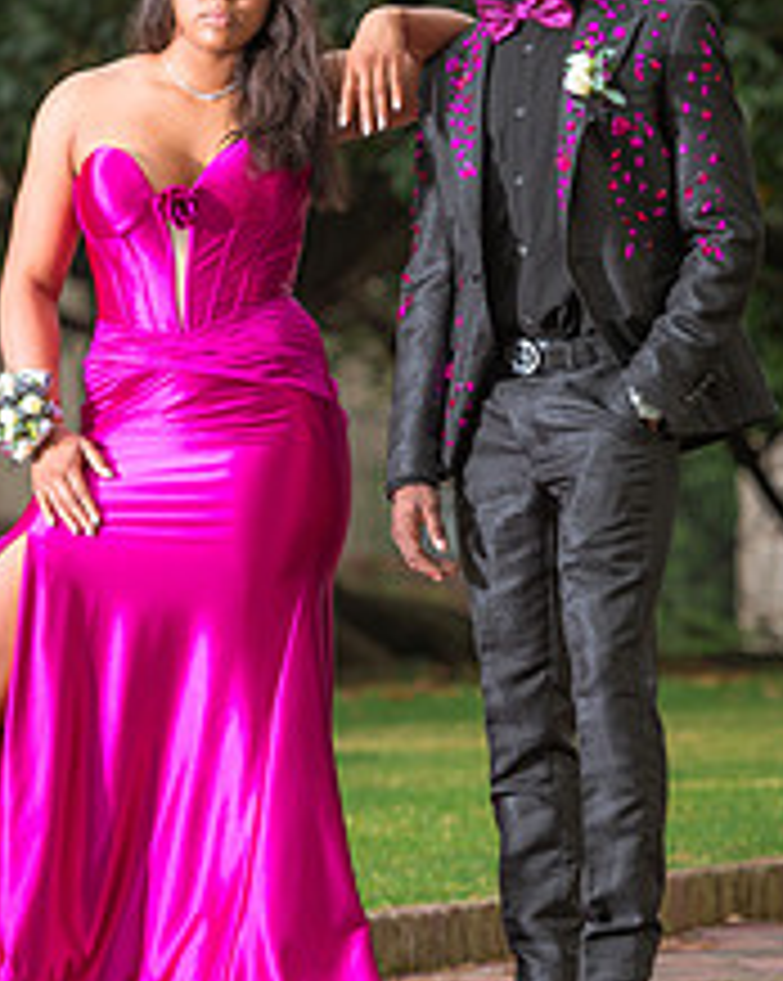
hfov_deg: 5.9
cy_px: 450
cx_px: 333
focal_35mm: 262
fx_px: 7600
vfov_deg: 7.4
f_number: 5
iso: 320
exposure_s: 1/250
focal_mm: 135
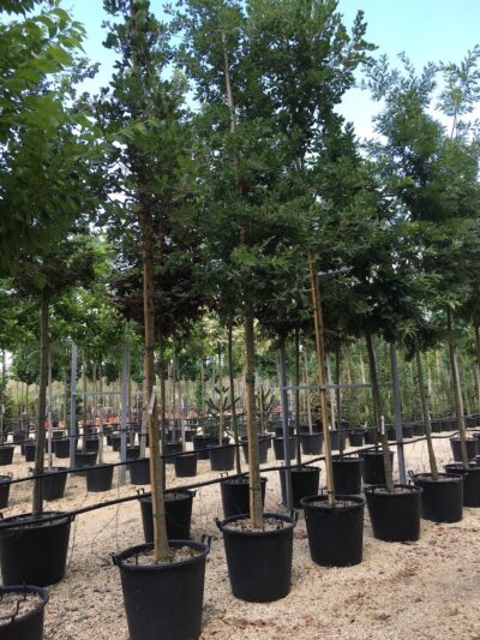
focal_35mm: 29
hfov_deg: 48.2
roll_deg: +2.4
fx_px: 536
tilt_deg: +8.5
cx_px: 240
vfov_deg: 61.6
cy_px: 320
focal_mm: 4.15
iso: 25
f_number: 2.2
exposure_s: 1/207
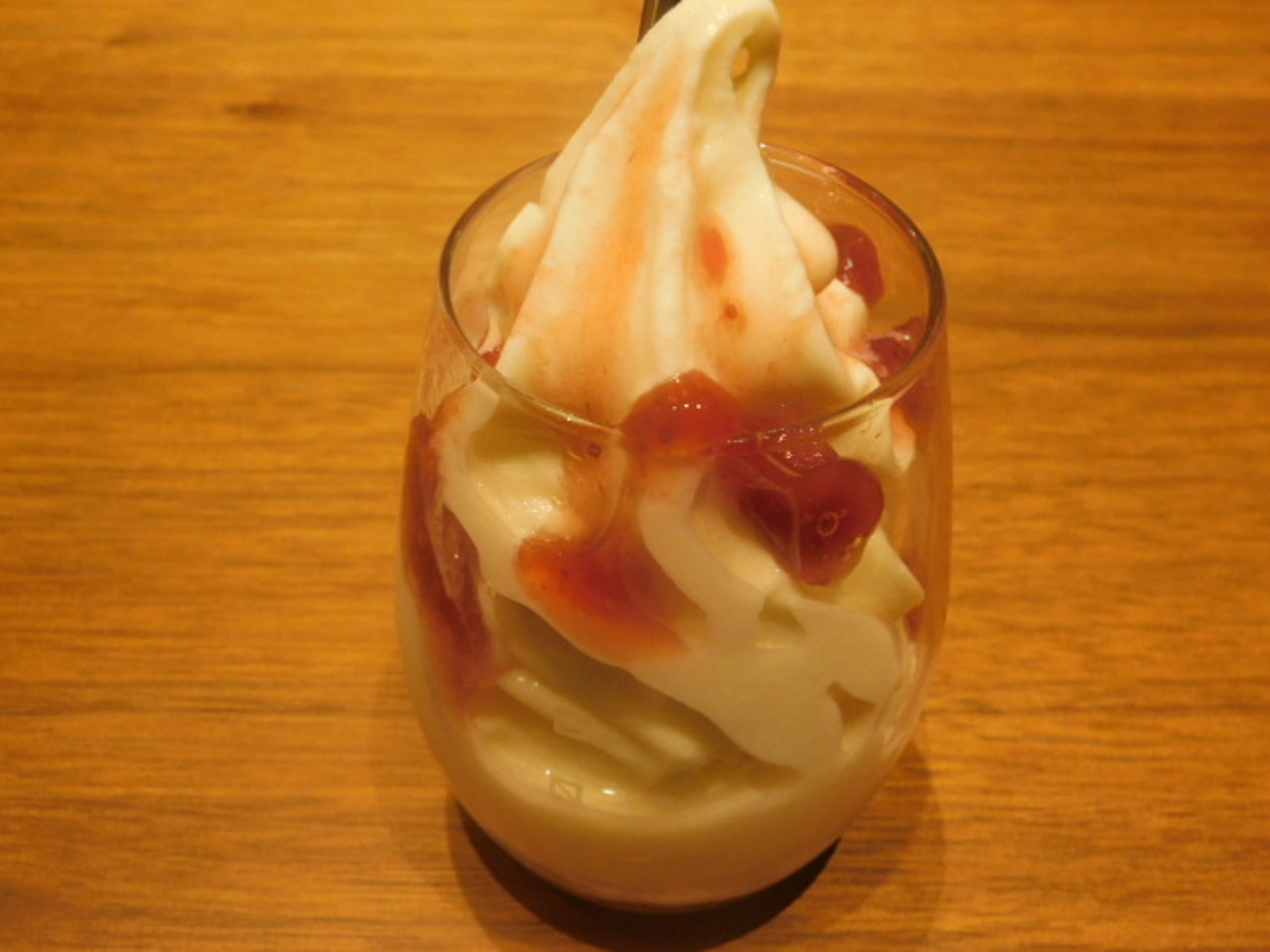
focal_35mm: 40
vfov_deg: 36.0
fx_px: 1468
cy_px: 476
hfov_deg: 46.8
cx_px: 635
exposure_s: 1/30
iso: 180
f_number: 3.6
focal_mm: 7.1
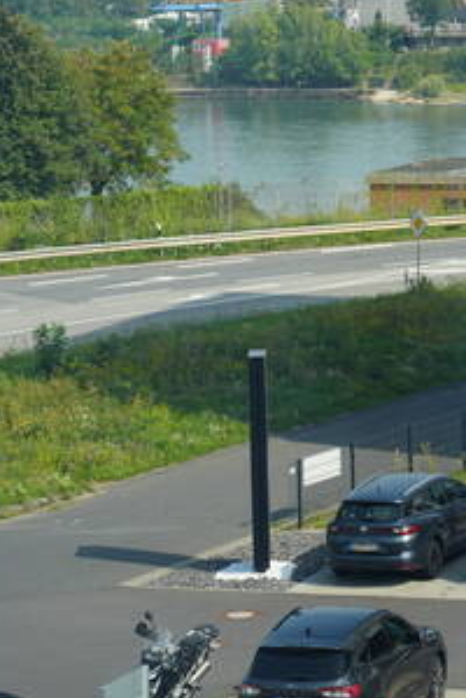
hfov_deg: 8.2
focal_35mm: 168
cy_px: -58
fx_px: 3262
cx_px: 294
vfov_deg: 12.0
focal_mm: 73
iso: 100
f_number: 8
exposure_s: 1/160
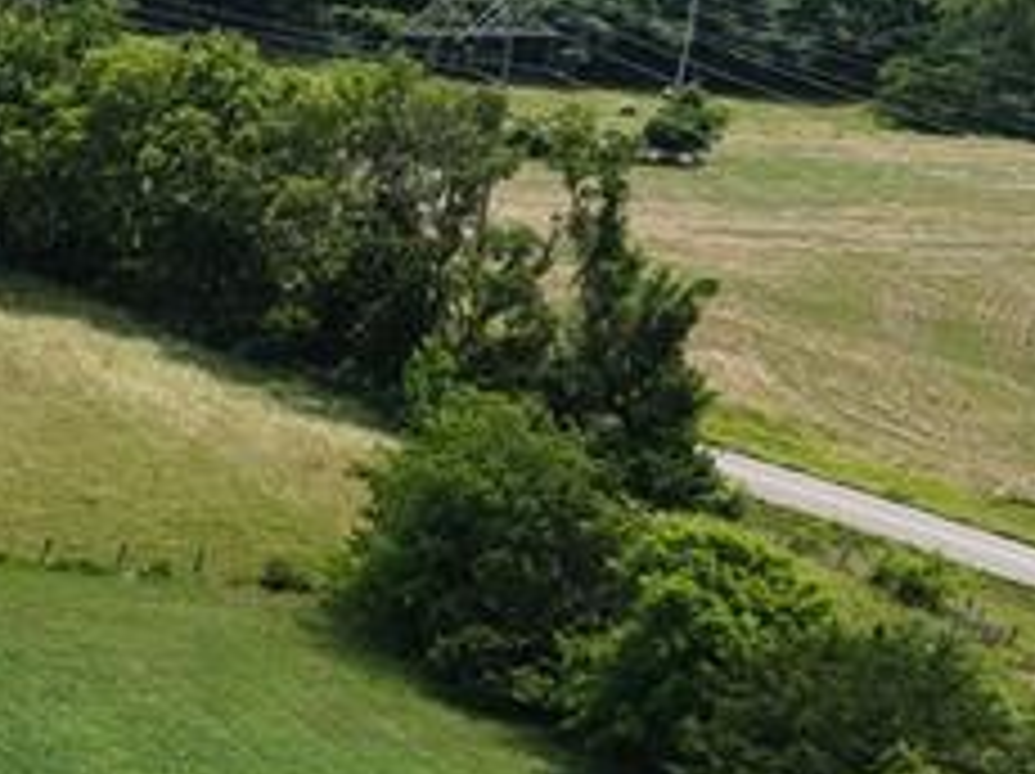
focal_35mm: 107
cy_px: 968
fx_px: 3196
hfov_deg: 16.2
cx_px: -675
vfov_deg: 13.4
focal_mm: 8.67
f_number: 1.8
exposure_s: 1/4000
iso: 180
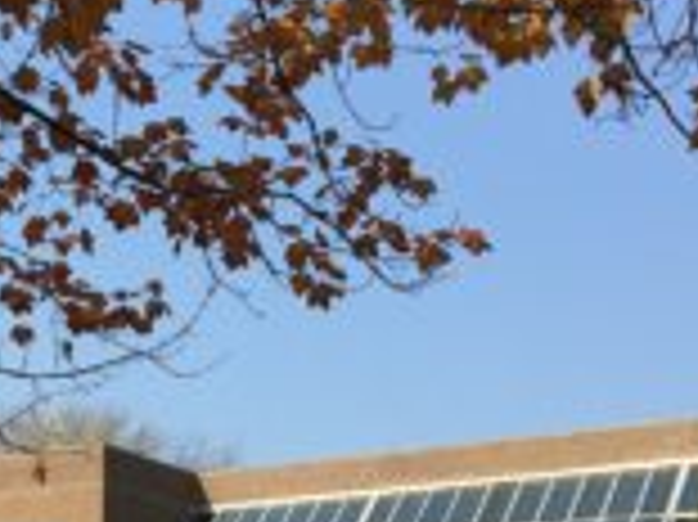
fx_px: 1813
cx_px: -5
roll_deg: -1.4
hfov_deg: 21.0
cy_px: 598
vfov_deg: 15.9
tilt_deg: +8.6
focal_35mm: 90
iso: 25
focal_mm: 4.15
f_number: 2.2
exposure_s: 1/1538
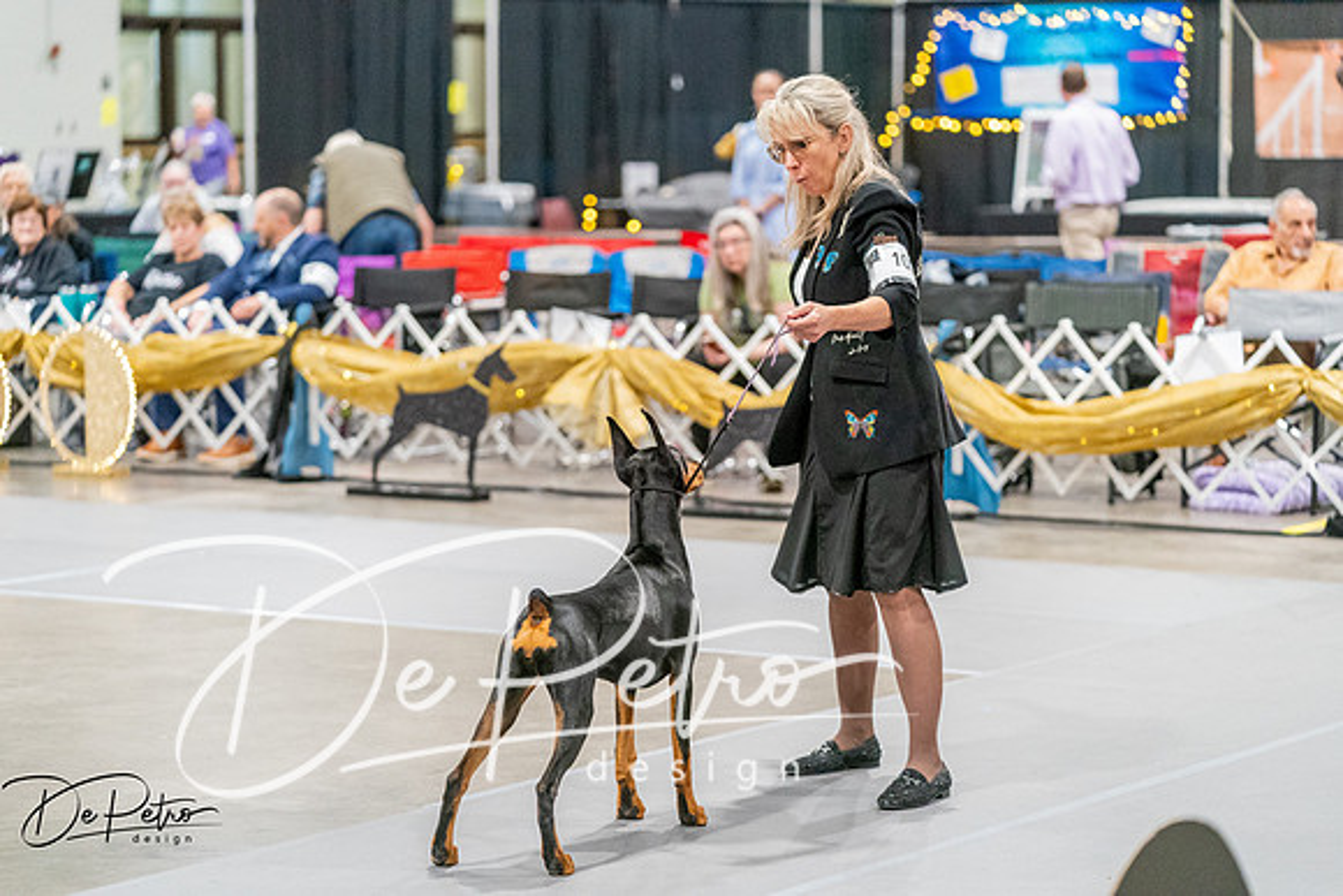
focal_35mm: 111
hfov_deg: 18.4
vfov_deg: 12.3
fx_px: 4142
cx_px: 672
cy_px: 448
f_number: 2.8
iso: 8000
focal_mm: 111
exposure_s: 1/250
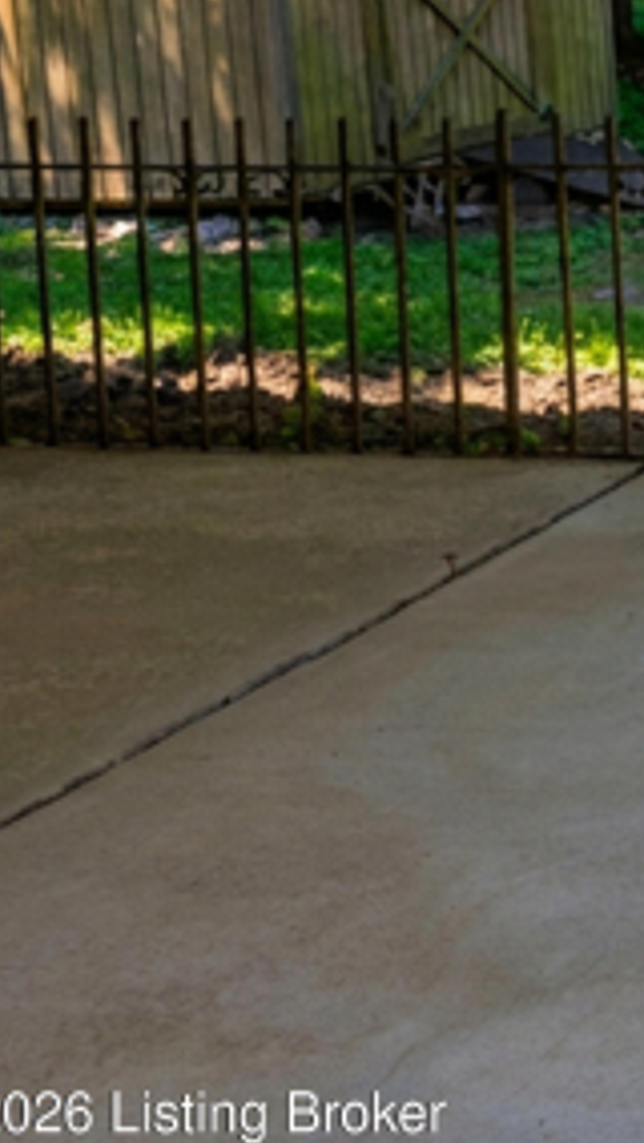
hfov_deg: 11.9
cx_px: 1437
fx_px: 2608
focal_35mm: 86
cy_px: 197
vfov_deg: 24.3
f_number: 6.3
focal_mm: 31
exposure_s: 1/160
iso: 100
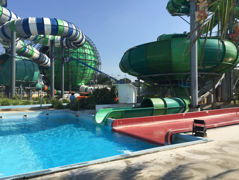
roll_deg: +0.0
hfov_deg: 61.7
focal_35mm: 29
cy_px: 90
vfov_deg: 48.2
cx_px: 120
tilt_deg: +1.1
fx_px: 200
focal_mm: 4.15
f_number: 2.2
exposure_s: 1/1883
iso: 32
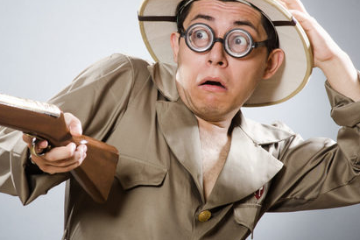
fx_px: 2138
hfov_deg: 9.6
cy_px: 100
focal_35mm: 214
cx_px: 150
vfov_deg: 6.4
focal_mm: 85
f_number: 8
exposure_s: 1/200
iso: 100
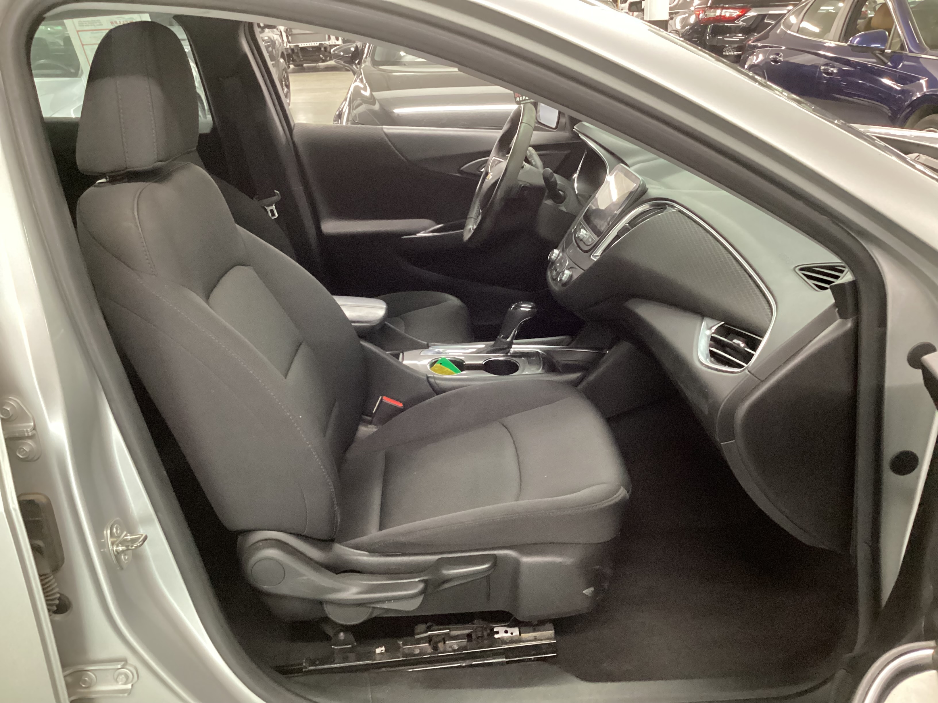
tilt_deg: -24.3
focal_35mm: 31
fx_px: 840
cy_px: 352
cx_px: 469
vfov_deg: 45.4
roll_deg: +1.0
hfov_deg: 58.4
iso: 640
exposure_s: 1/30
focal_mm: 3.3
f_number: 2.4
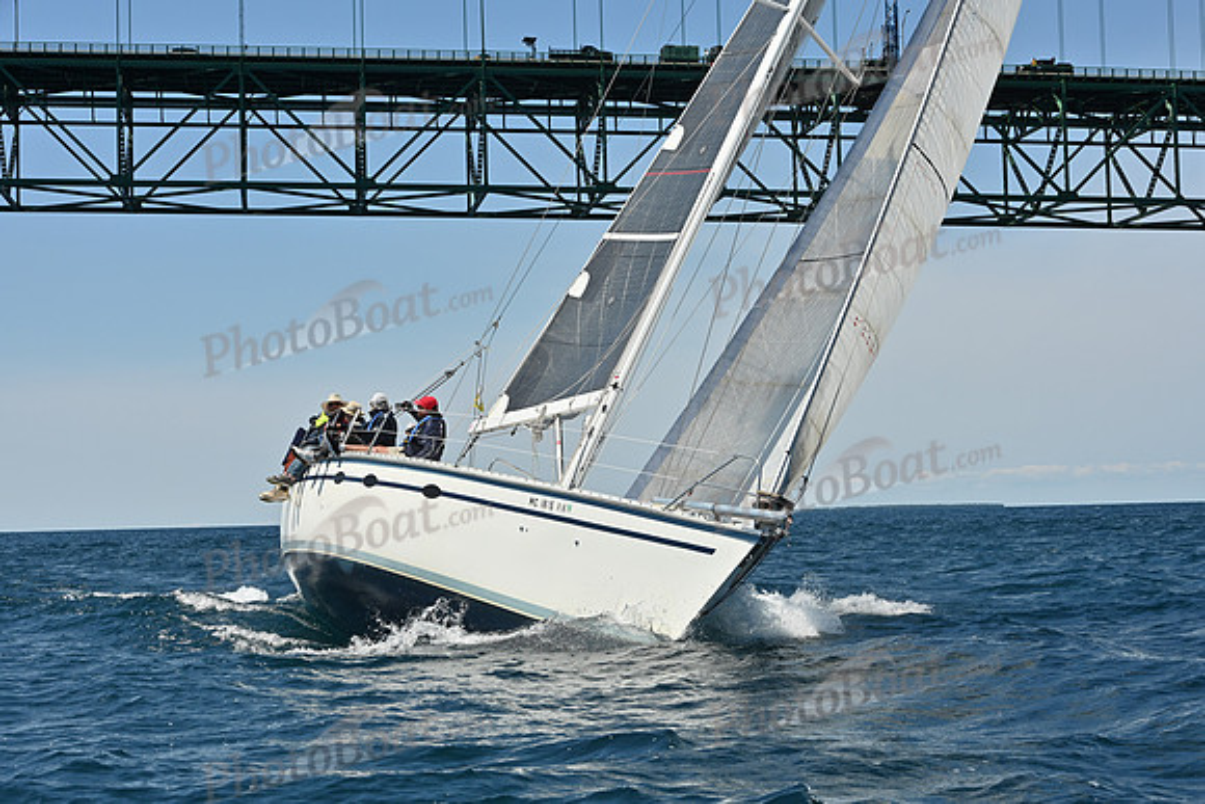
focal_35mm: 70
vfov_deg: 19.5
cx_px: 602
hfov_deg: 28.8
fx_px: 2343
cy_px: 402
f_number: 11
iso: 320
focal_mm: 70
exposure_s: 1/1000
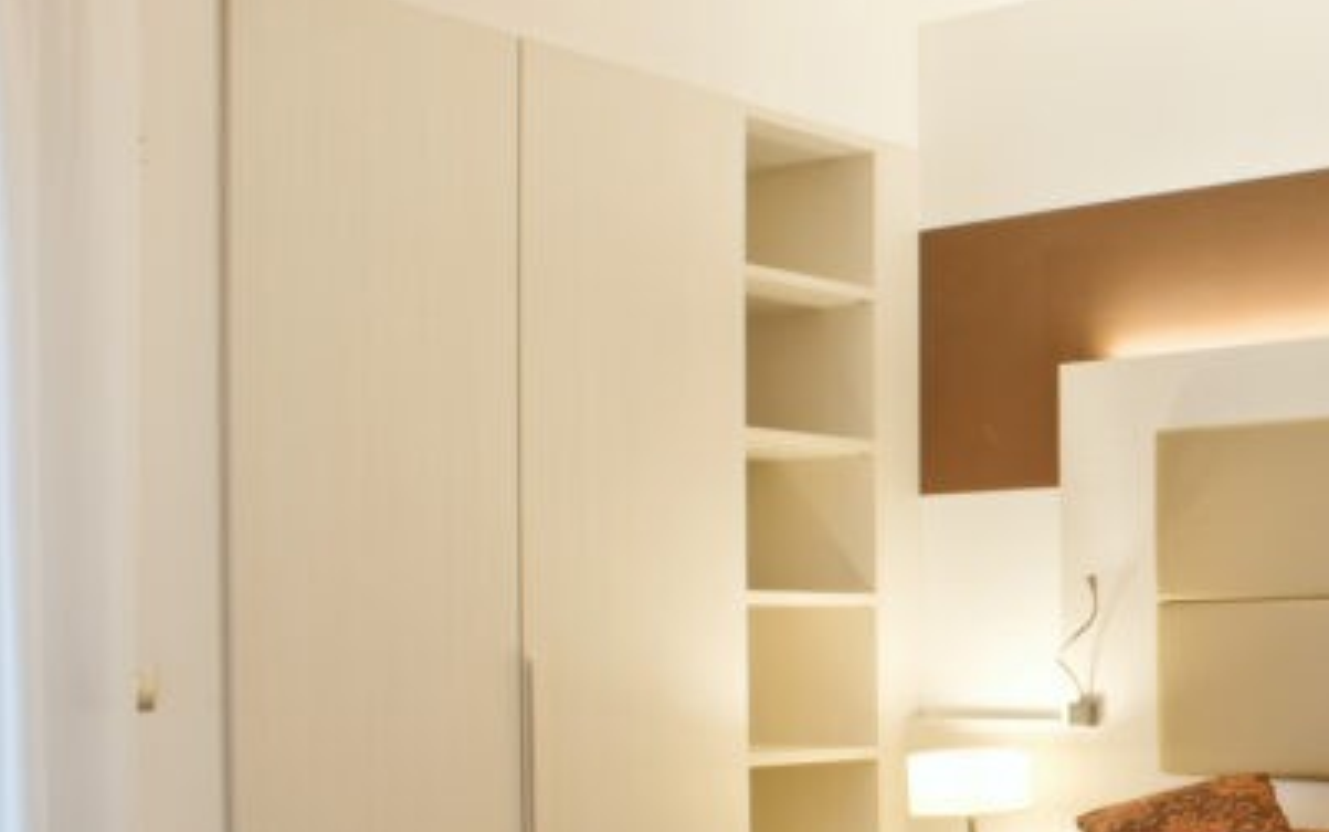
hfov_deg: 33.9
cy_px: 628
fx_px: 1884
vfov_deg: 24.6
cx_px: 1448
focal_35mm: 52
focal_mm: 20
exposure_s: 1/1.25
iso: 160
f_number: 16
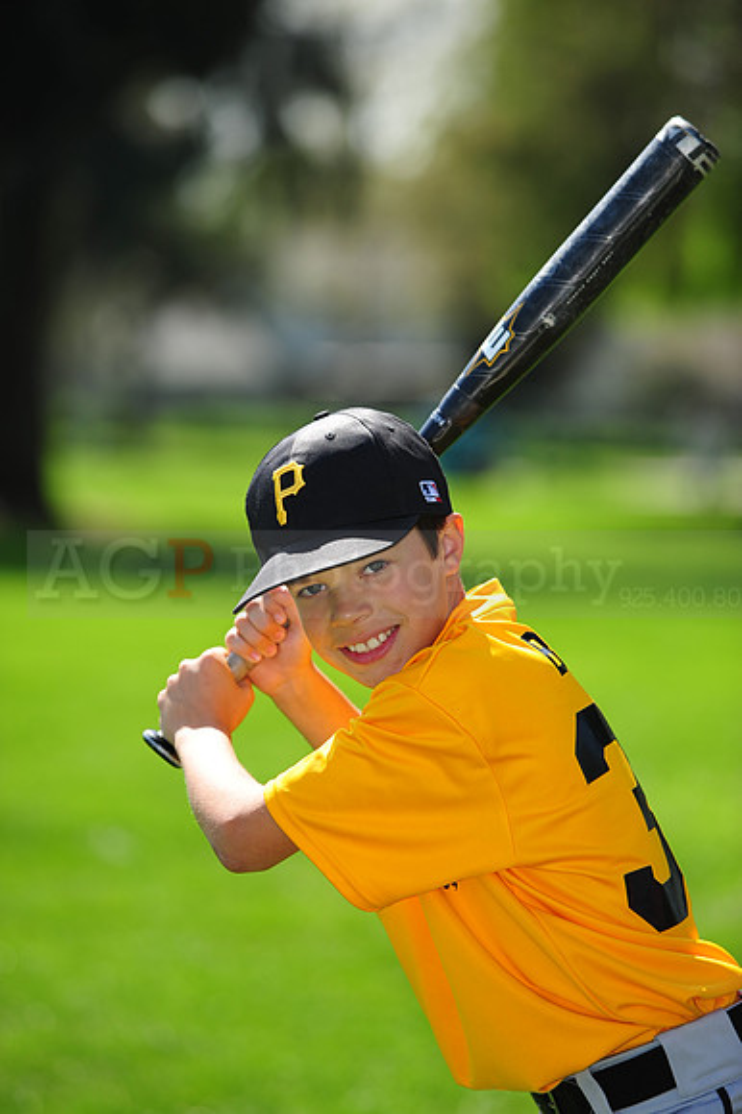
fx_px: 6190
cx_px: 371
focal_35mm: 200
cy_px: 557
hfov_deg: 6.9
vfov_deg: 10.3
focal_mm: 200
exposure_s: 1/800
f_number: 4.5
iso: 200
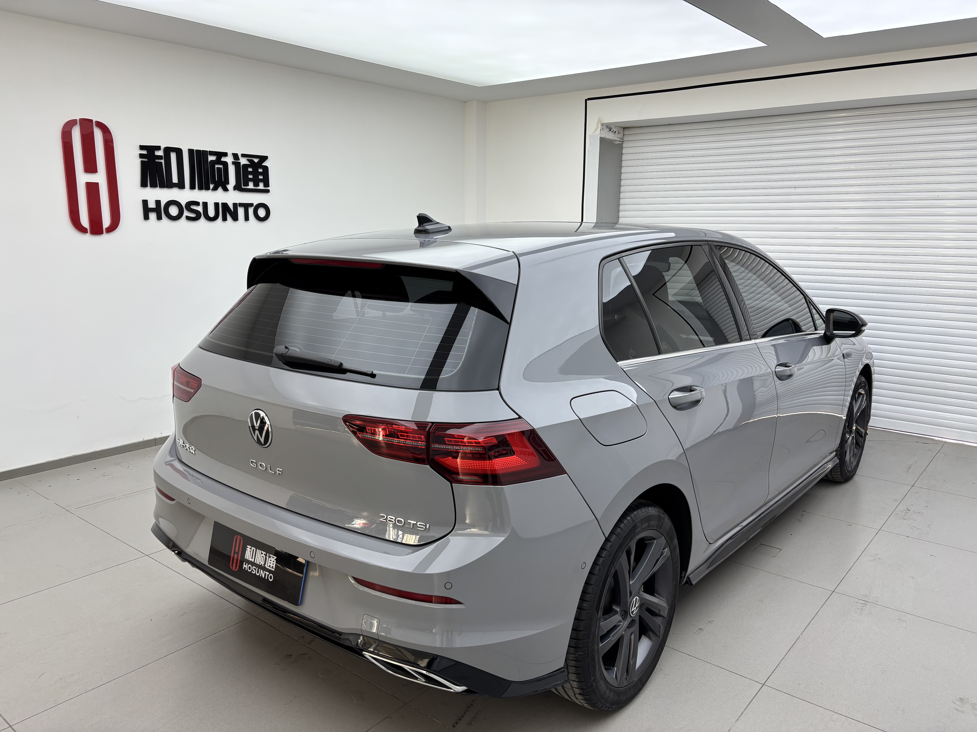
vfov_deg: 53.1
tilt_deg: -10.8
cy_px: 366
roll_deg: -0.3
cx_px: 488
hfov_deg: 67.3
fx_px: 734
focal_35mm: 26
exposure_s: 1/121
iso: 64
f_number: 1.6
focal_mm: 5.96
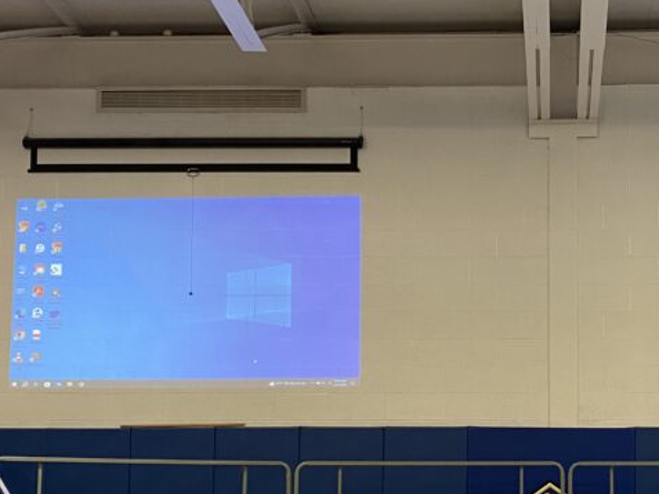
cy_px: 409
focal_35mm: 60
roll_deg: -0.7
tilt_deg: +4.6
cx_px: 543
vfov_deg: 24.0
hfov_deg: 31.2
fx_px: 1143
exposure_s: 1/60
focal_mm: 4.25
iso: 200
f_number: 1.8
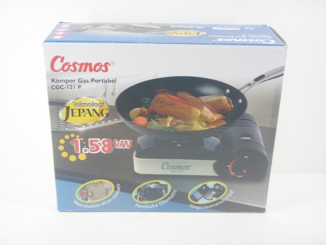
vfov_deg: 28.6
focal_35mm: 51
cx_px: 163
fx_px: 480
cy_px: 122
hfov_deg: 37.5
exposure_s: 1/15
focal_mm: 9.13
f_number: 4
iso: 200
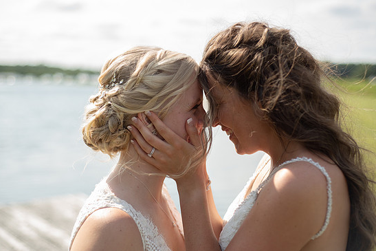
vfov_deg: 25.5
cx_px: 184
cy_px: 122
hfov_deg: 37.5
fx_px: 554
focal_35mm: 53
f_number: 2.5
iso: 50
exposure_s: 1/1000
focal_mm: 50
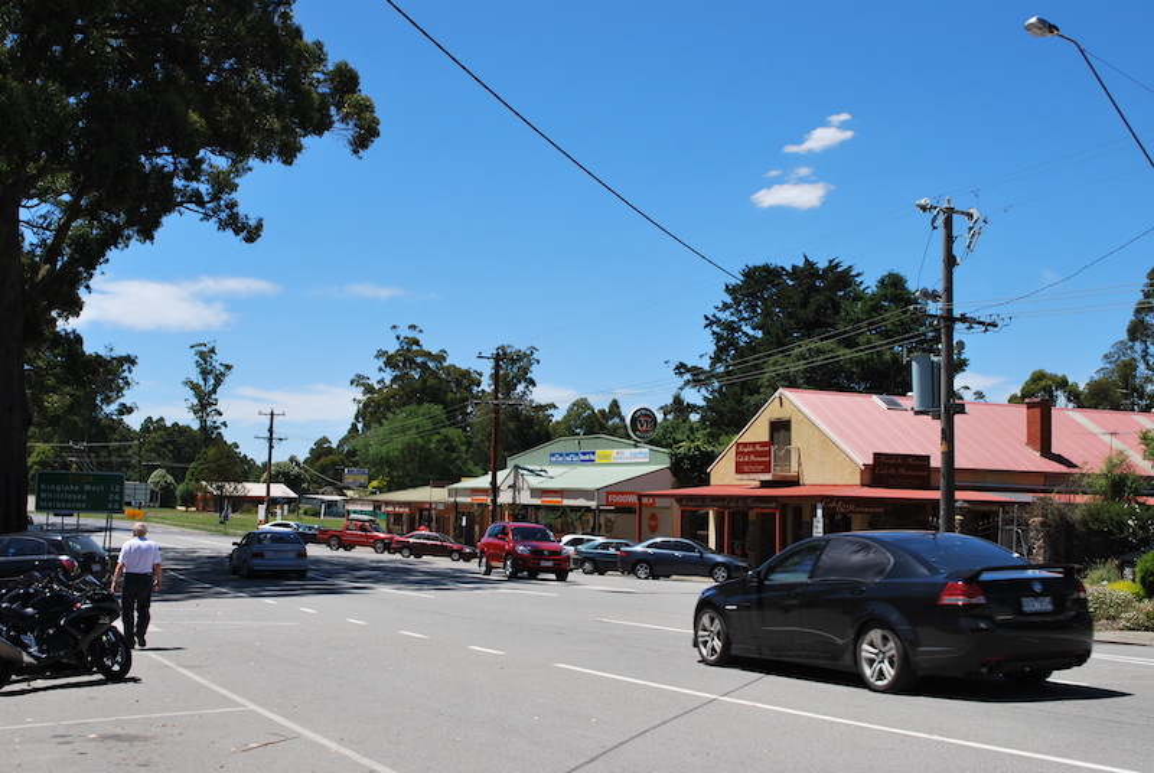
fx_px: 1396
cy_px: 386
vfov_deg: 30.9
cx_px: 577
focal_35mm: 44
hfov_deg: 44.9
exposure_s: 1/250
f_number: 8
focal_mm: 29
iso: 100
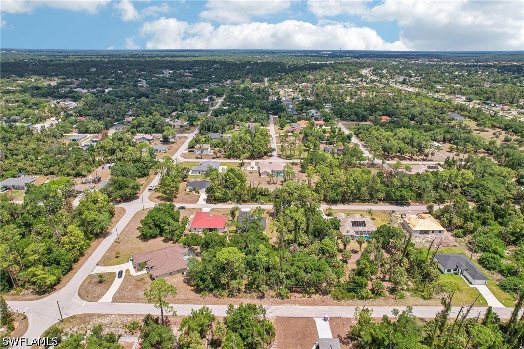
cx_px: 262
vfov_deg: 57.2
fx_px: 320
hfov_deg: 78.6
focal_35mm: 22
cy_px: 174
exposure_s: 1/350
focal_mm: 8.4
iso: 110
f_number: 2.8
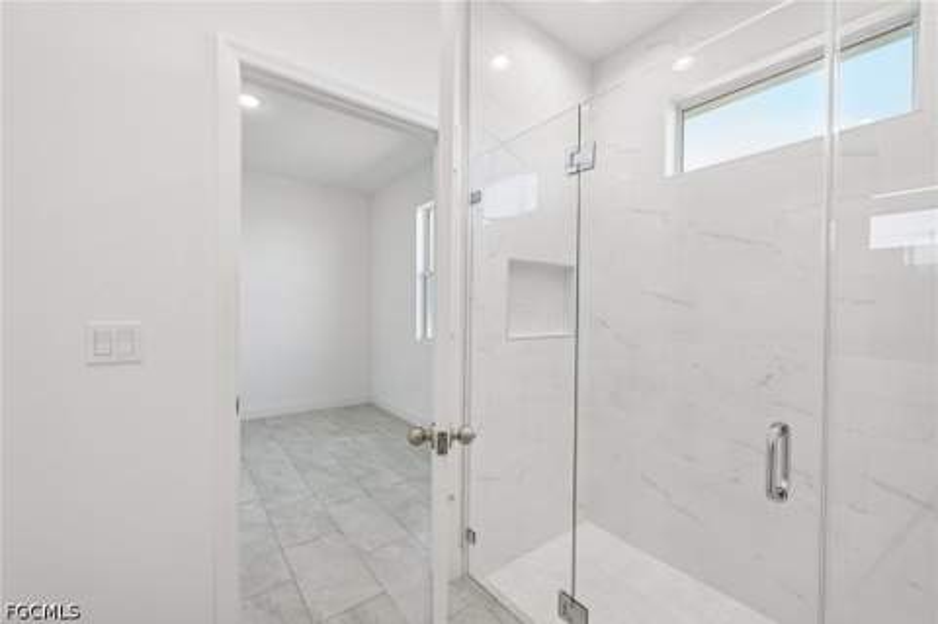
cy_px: 312
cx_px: 469
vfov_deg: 81.1
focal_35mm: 14
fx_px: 364
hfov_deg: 104.3
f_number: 8
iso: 400
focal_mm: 14
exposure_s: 1/50
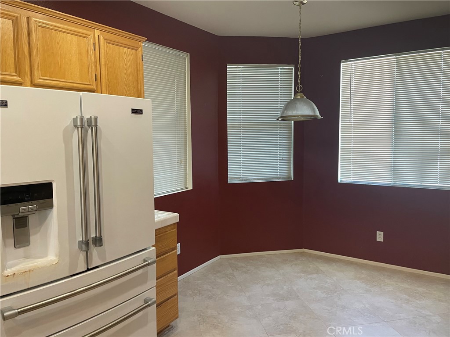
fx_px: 338
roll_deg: +1.0
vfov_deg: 53.1
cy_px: 168
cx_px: 225
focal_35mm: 26
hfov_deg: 67.3
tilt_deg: -4.5
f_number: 1.6
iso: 125
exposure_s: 1/60
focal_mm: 4.2
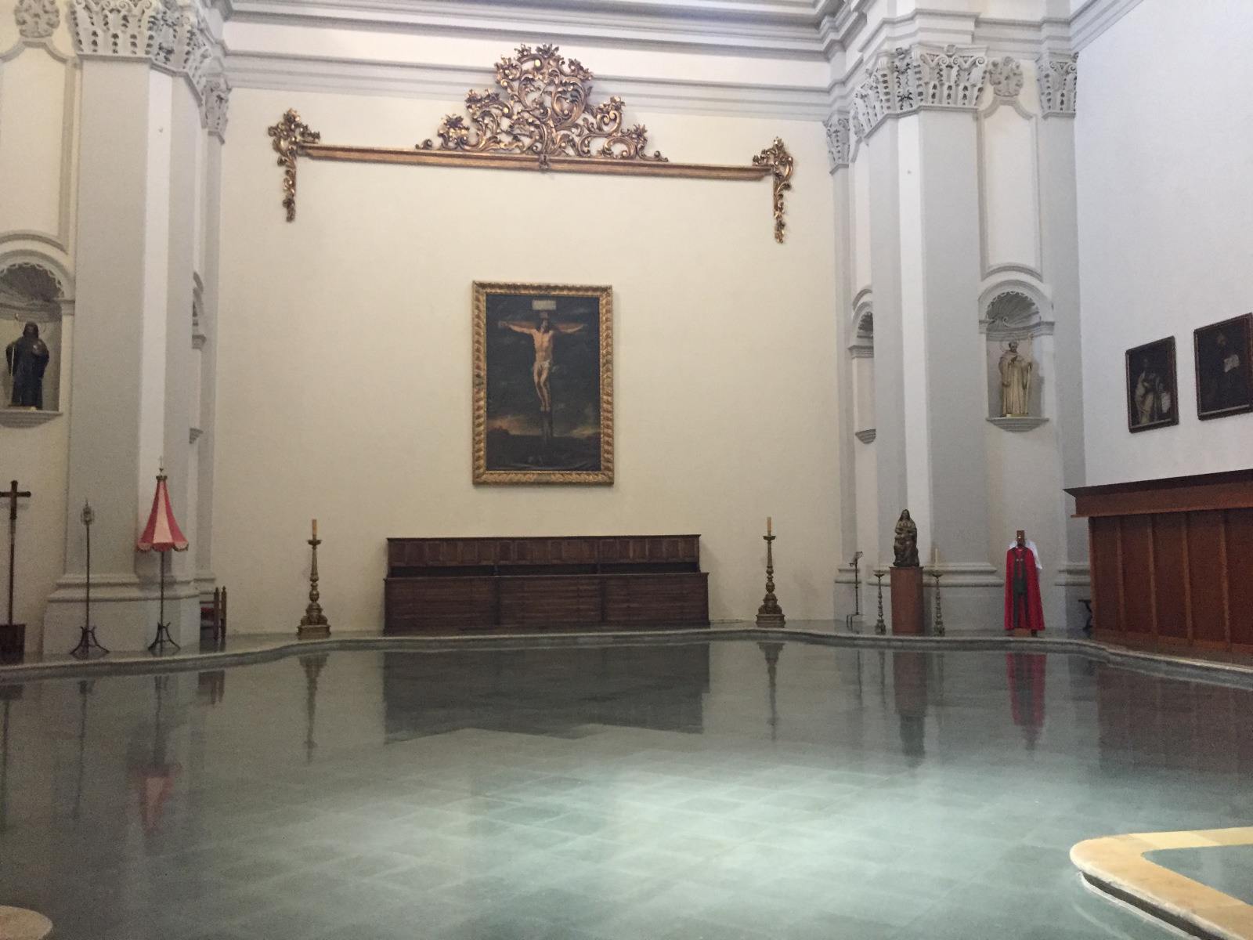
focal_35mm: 29
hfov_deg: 61.7
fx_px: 1050
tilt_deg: +5.0
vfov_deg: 48.2
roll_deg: -0.4
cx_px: 626
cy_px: 470
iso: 320
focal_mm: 4.15
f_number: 2.2
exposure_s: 1/33
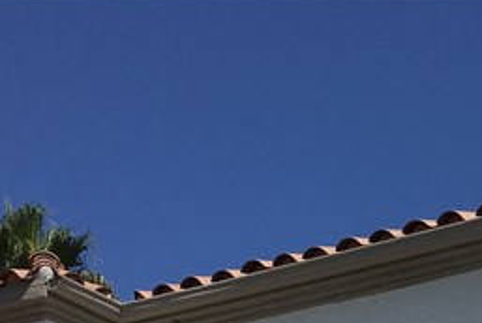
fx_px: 1608
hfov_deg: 16.3
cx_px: 600
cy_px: 712
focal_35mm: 120
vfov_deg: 10.3
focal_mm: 4.15
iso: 25
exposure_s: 1/4525
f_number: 2.2
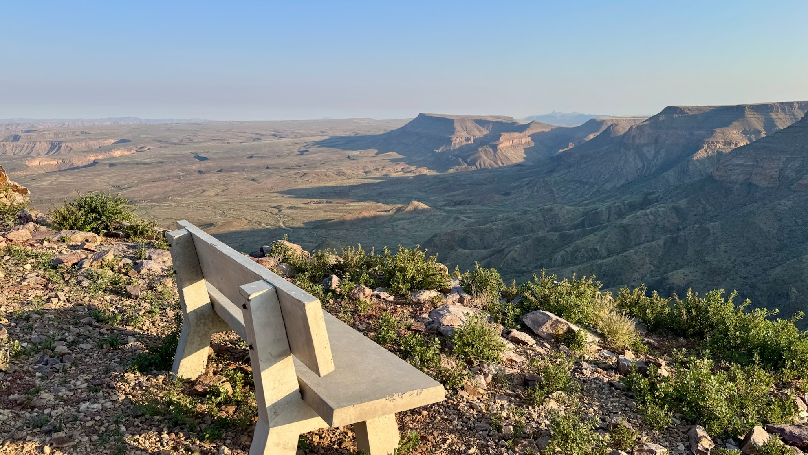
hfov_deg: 69.8
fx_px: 579
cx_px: 392
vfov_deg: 42.9
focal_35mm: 27
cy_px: 227
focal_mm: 6.76
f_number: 1.78
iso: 80
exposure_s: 1/2415
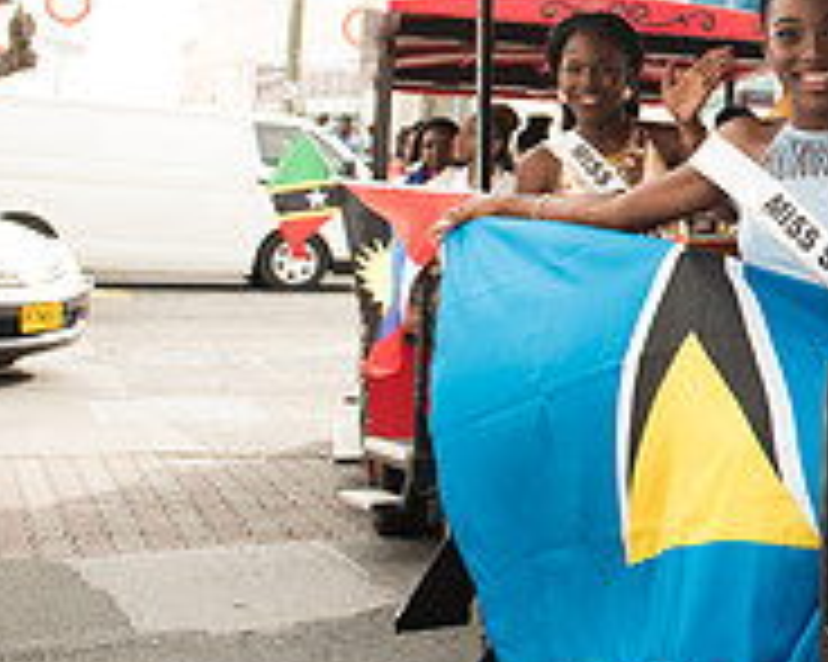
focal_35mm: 71
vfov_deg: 21.3
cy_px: 160
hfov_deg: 24.0
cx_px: 1035
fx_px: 1739
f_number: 4.5
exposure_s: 1/200
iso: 160
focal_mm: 24
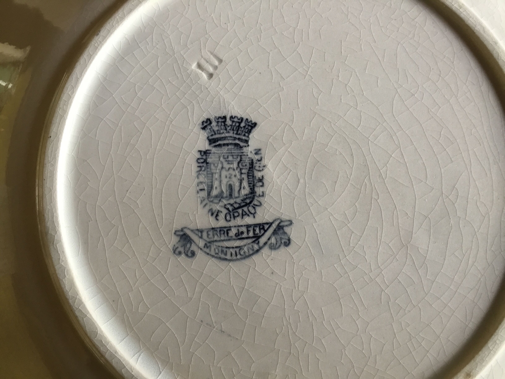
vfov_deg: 45.4
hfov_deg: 58.4
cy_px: 190
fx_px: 452
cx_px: 252
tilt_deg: -84.6
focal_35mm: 31
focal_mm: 3.3
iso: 125
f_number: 2.4
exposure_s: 1/33
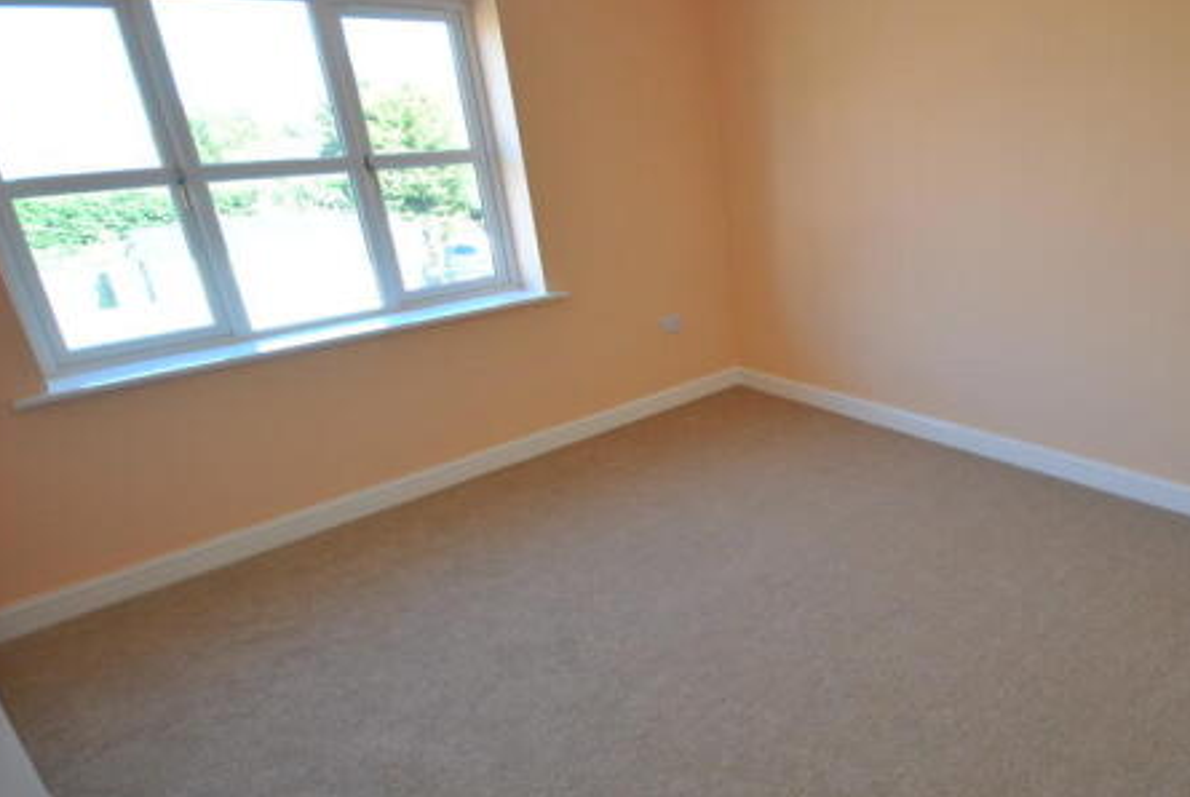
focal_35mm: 22
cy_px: 405
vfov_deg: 57.4
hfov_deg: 75.8
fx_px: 728
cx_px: 804
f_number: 4
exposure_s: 1/50
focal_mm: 10
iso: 200
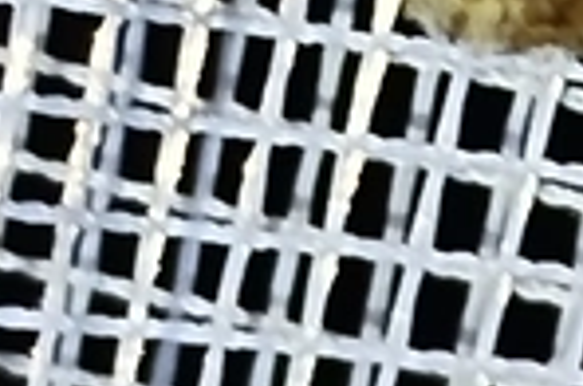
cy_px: -213
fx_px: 7143
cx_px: 819
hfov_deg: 4.6
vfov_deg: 3.1
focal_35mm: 442
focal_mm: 5.31
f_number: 1.7
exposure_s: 1/50
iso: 80
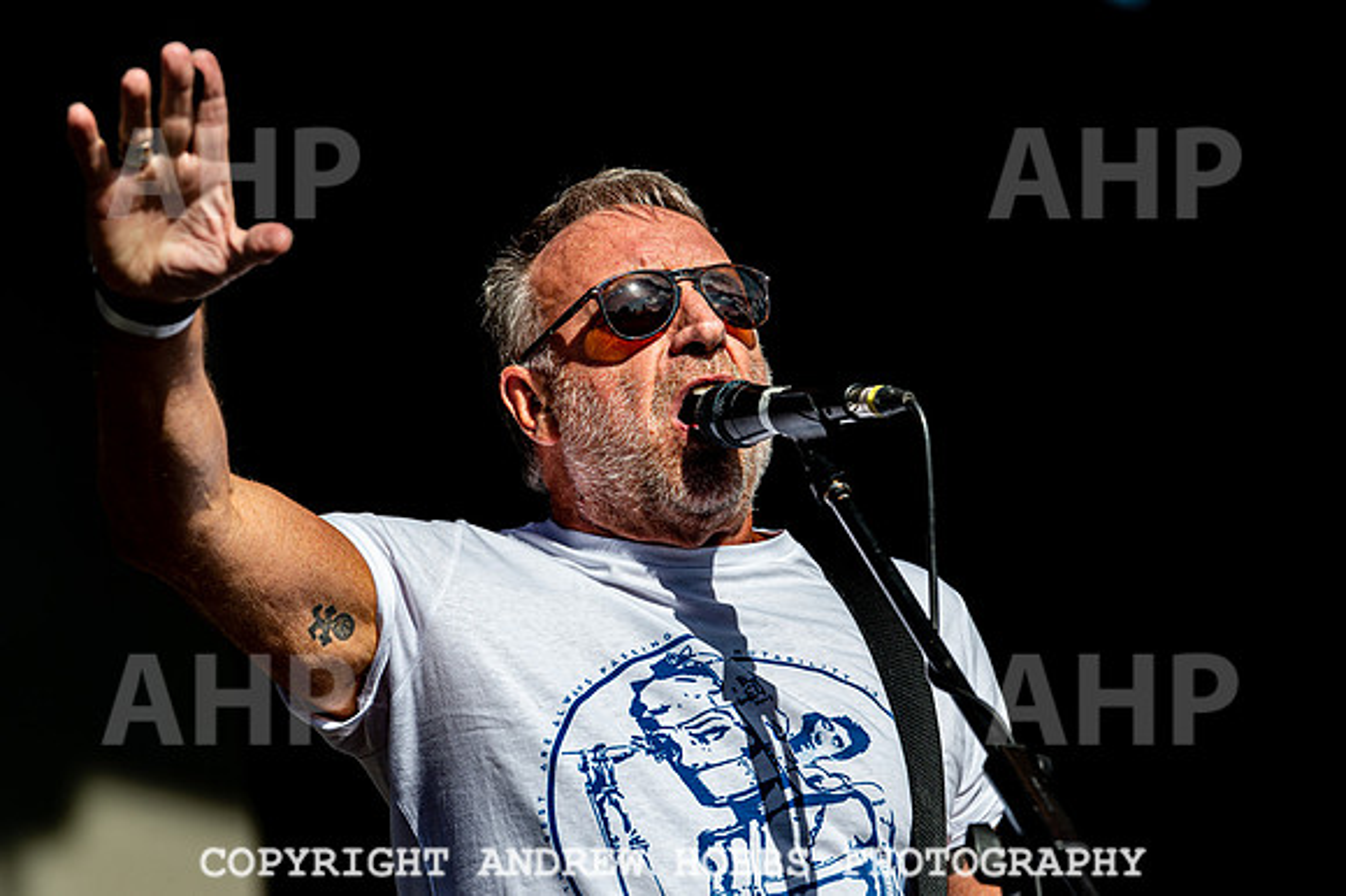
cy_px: 448
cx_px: 673
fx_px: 7473
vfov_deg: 6.9
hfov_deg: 10.3
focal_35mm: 200
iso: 180
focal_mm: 200
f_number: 5
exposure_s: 1/1000
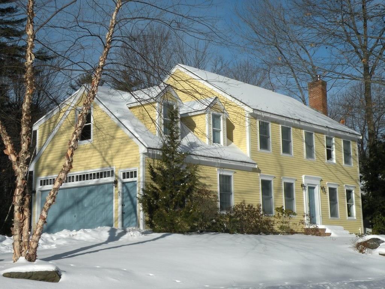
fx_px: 623
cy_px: 144
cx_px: 192
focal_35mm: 56
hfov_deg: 34.3
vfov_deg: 26.1
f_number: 8
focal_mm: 9.8
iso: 64
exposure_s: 1/330
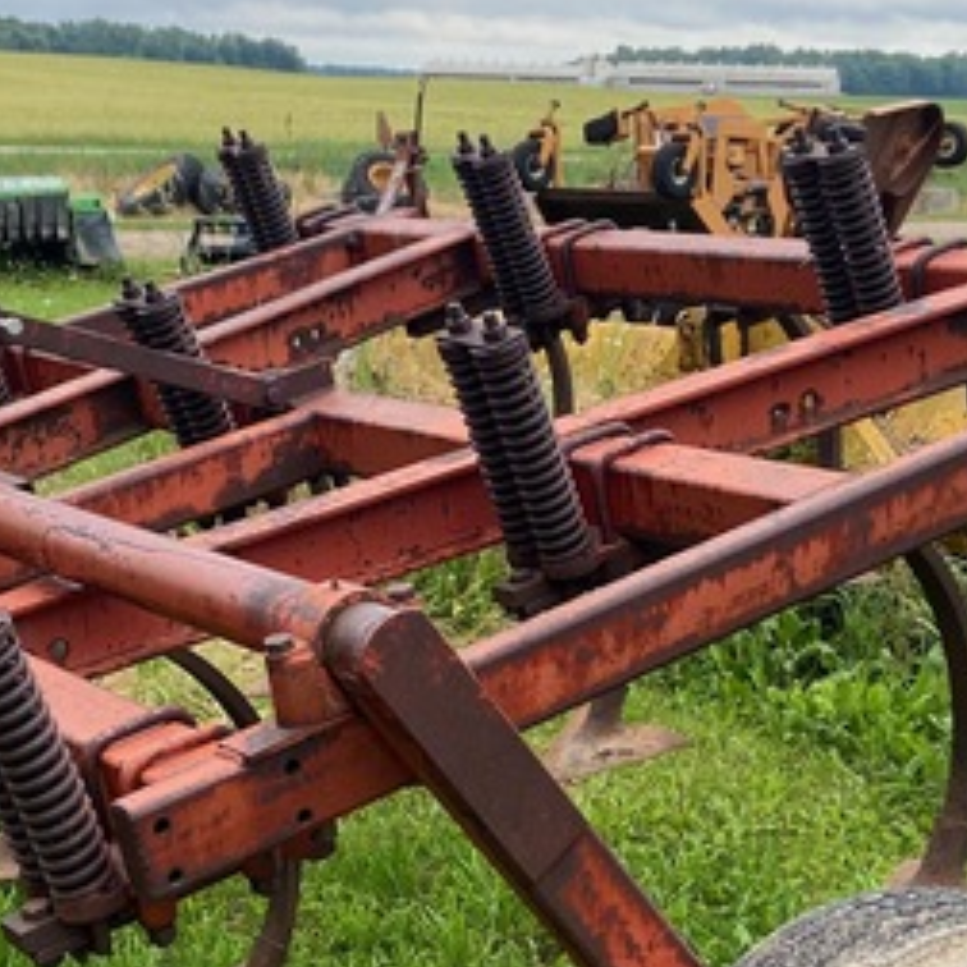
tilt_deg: -15.2
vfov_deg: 23.5
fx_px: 2307
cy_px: 675
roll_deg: -1.4
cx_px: 380
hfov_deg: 23.6
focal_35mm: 73
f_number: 1.8
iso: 32
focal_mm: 4.25
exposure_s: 1/681
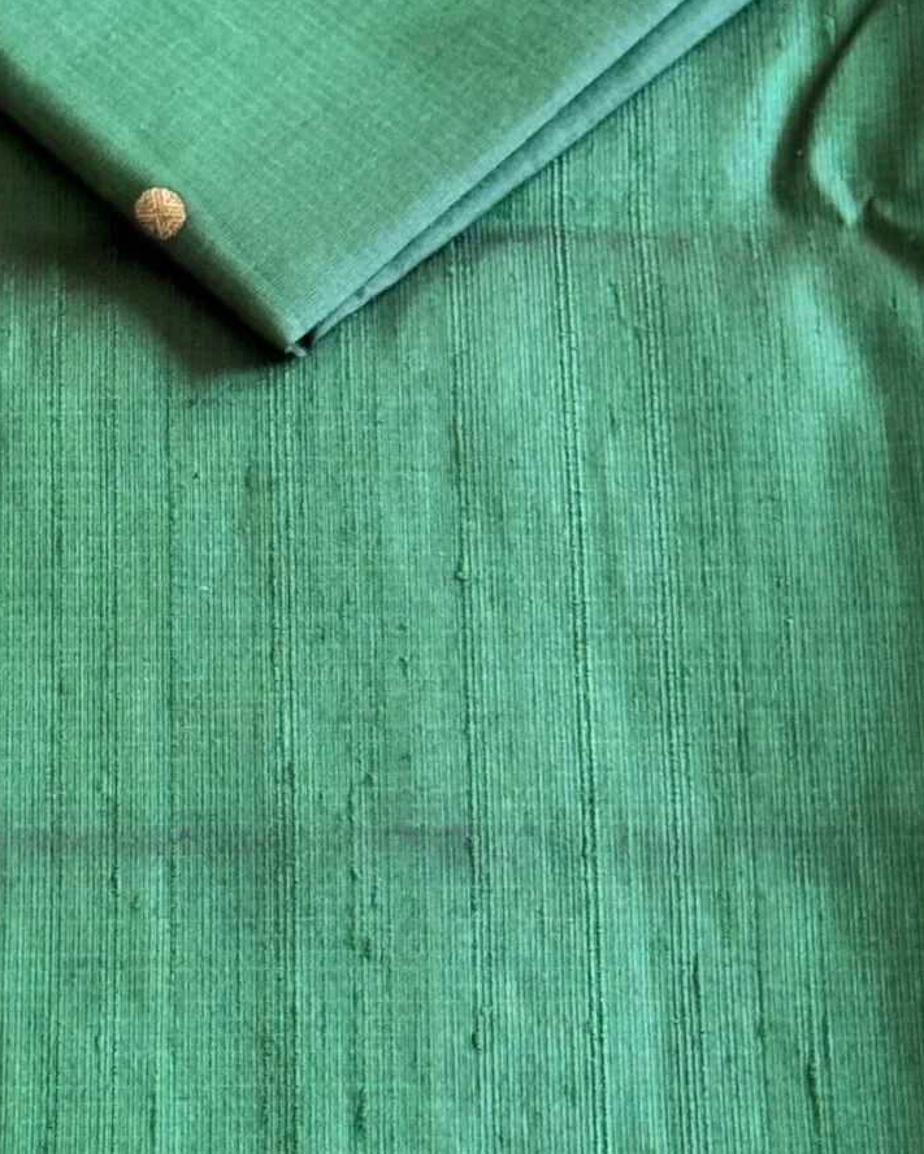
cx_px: 170
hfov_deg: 11.4
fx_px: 4612
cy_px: 409
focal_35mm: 135
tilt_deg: -62.7
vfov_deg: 14.2
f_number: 1.78
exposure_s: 1/40
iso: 320
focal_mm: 6.76
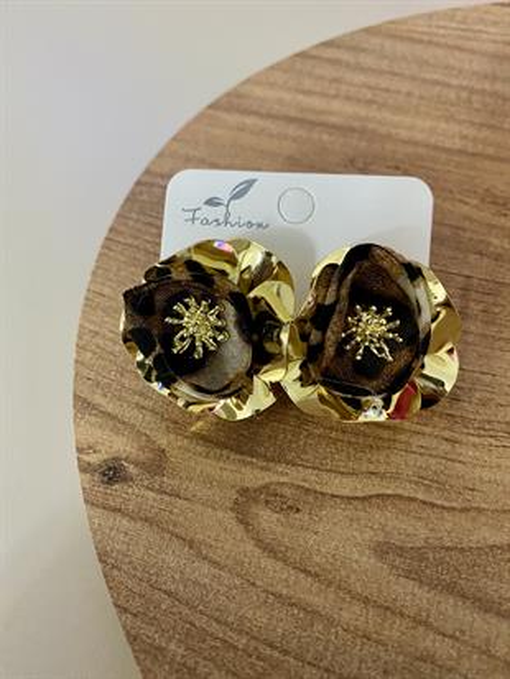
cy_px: 340
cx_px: 255
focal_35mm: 25
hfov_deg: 54.9
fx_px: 491
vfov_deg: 69.4
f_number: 1.8
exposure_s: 1/25
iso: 500
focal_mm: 4.25
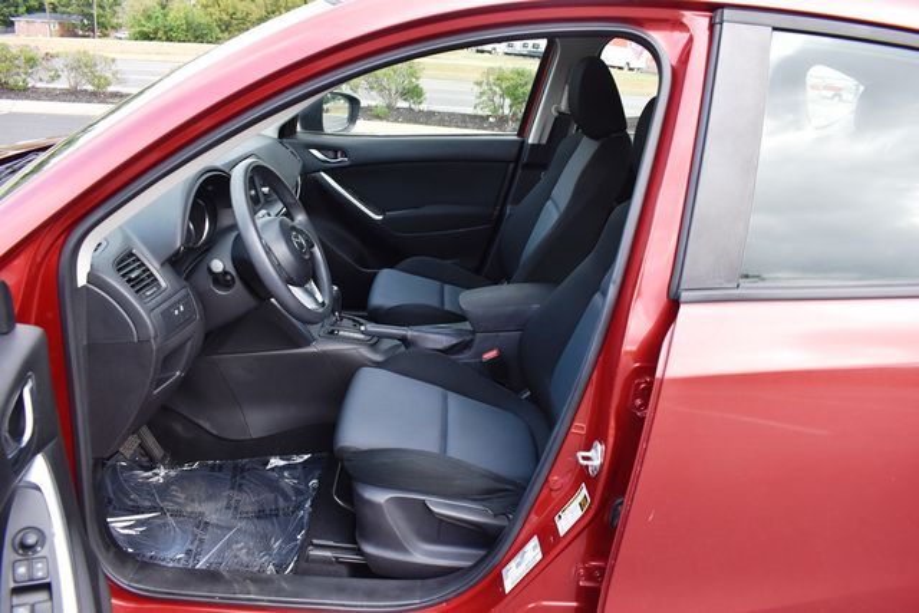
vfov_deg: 48.0
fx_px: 689
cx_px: 460
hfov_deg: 67.4
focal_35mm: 27
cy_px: 306
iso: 400
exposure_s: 1/250
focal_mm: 18
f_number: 5
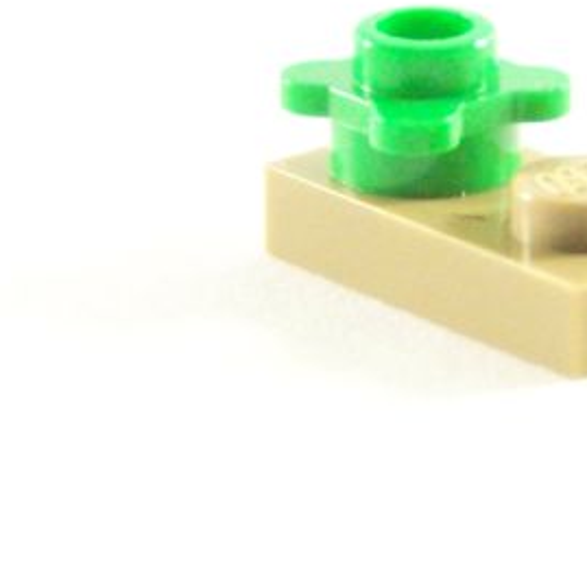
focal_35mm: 316
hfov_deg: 5.5
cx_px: 500
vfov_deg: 5.5
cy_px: 109
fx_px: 6063
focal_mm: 15.6
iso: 400
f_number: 3.2
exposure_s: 1/45
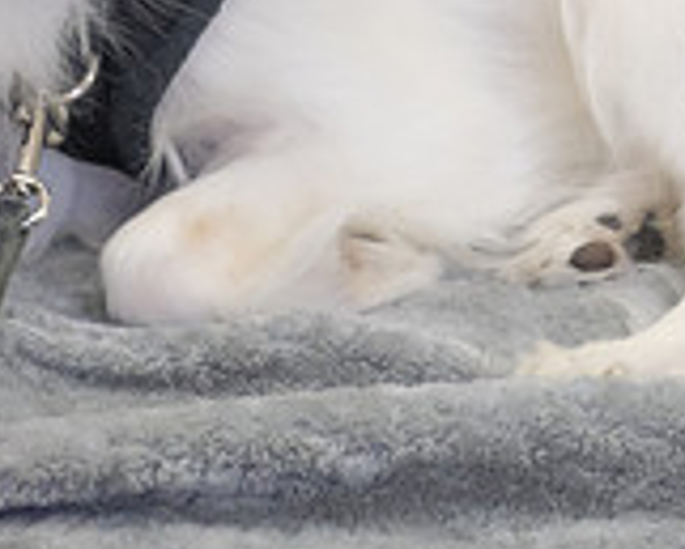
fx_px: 5700
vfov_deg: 5.5
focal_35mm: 281
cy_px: -266
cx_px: 379
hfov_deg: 6.9
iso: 5000
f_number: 4
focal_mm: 55
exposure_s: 1/125
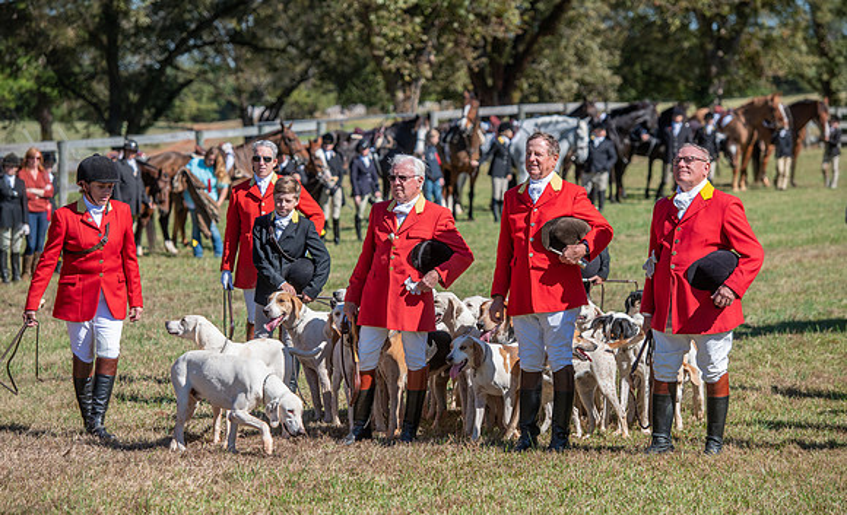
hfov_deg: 15.2
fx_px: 3170
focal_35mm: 138
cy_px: 272
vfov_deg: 9.3
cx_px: 426
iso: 100
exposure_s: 1/400
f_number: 4.5
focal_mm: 130
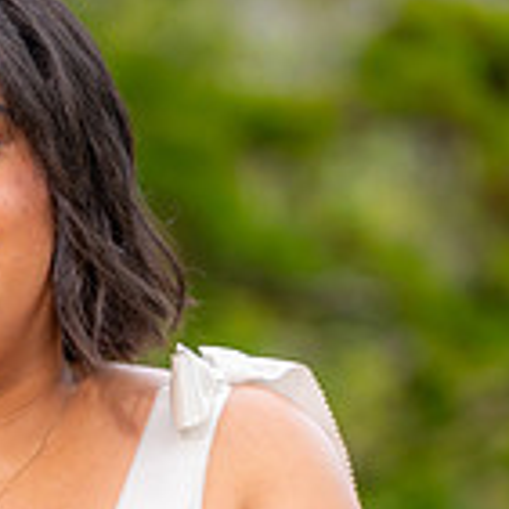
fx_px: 4741
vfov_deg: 6.1
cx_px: 23
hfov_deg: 6.1
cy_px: 603
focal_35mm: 285
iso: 250
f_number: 3.2
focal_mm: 105
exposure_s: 1/1600
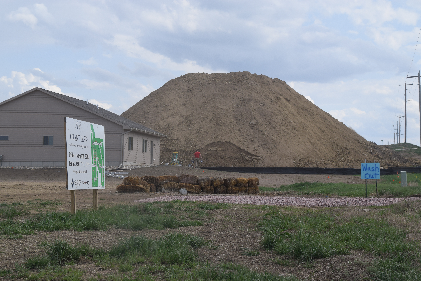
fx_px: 842
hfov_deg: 28.1
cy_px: 140
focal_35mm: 72
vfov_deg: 18.9
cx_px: 210
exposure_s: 1/250
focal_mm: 48
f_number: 8
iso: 200
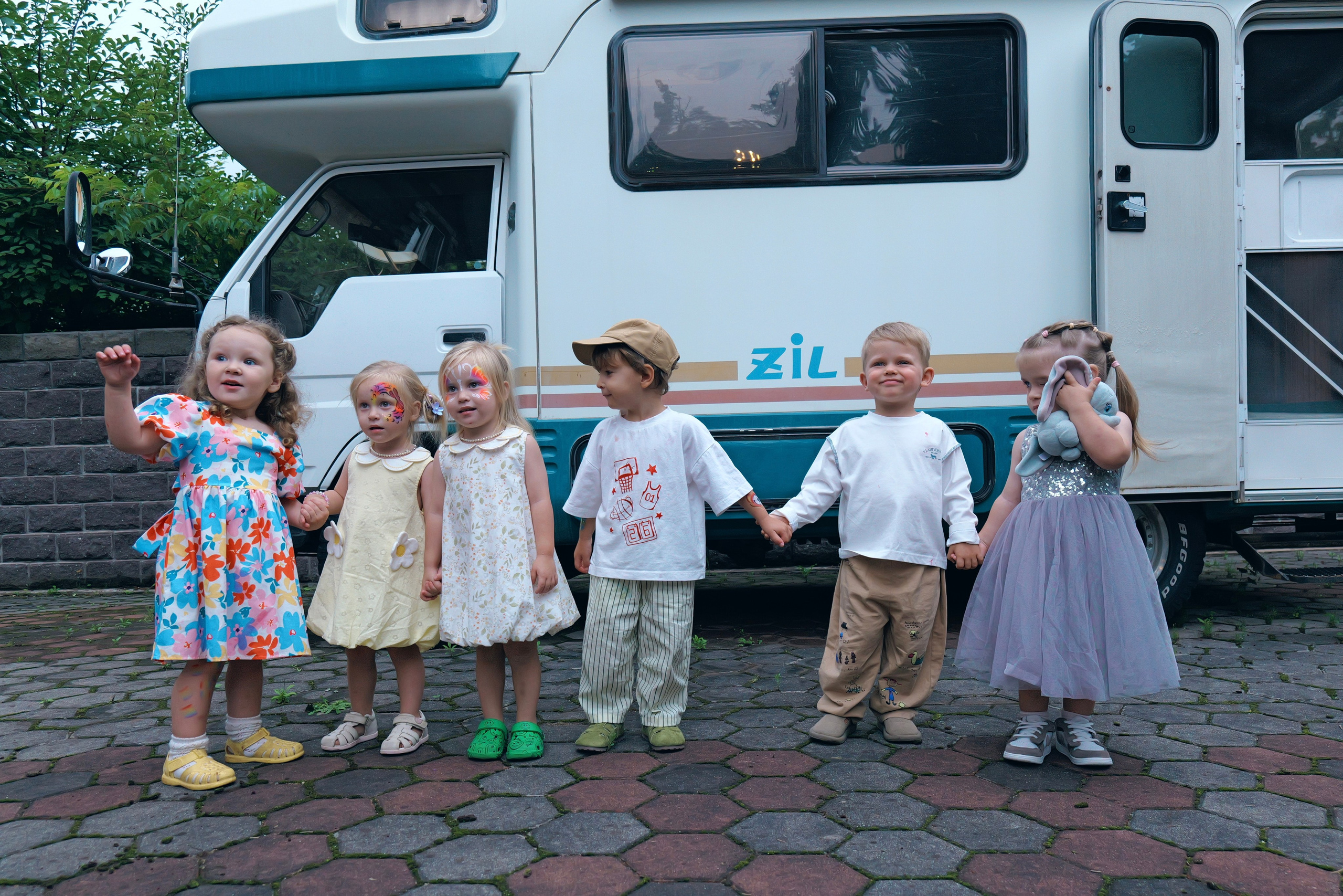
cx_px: 672
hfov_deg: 81.2
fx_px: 783
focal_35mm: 21
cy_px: 448
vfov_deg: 59.5
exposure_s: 1/125
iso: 1600
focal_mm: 21
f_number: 5
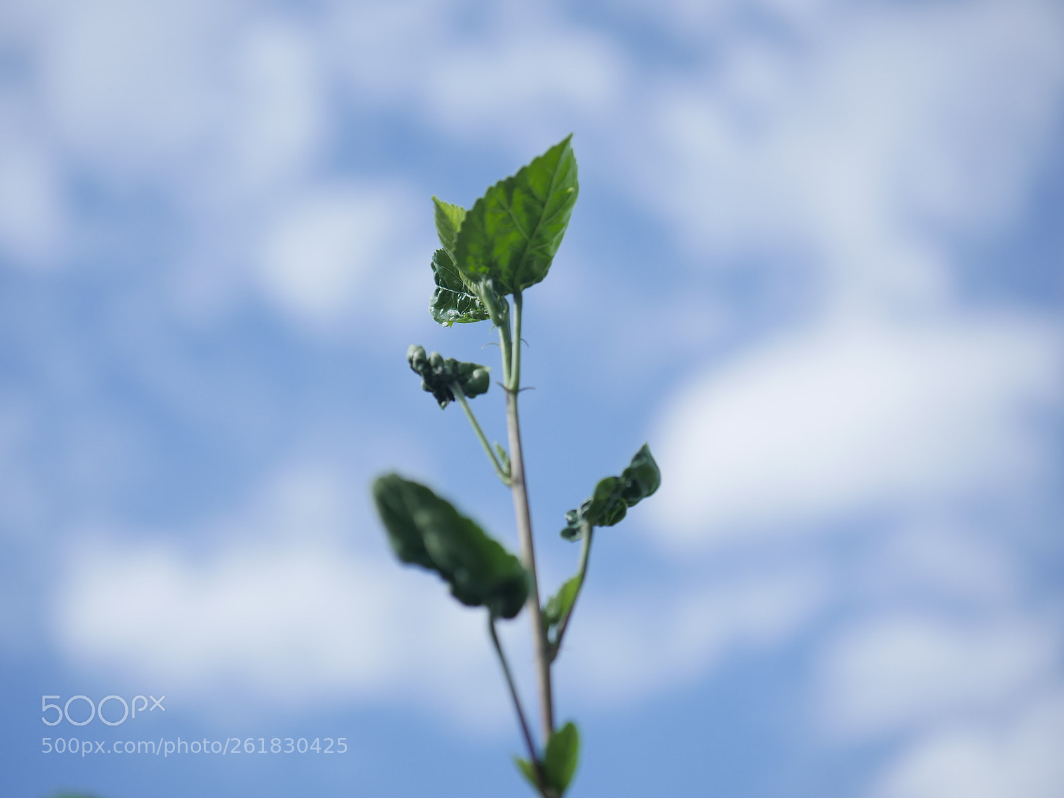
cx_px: 532
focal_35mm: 88
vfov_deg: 16.8
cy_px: 399
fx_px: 2705
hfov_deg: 22.3
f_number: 2.8
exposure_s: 1/2500
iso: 200
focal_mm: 44
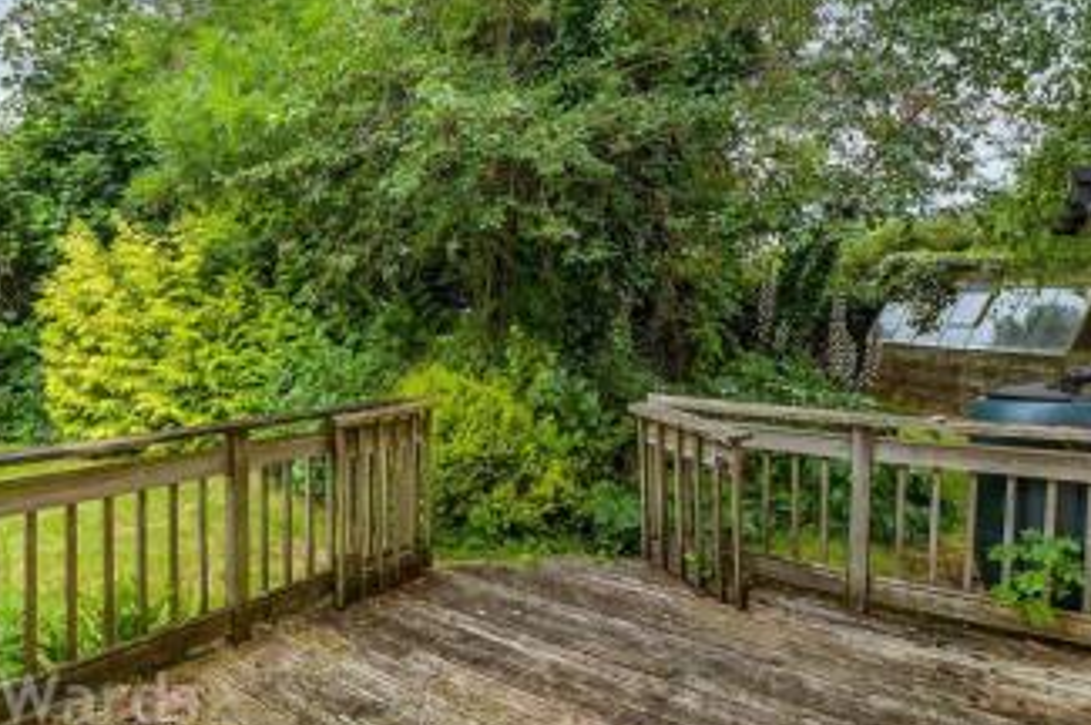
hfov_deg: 77.9
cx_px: 446
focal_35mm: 22
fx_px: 666
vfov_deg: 57.1
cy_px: 334
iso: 160
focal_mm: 10
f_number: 6.3
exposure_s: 1/60
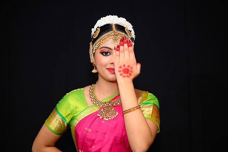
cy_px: 76
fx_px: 443
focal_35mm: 70
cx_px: 114
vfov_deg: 19.5
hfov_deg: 28.8
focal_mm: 70
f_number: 5
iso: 1000
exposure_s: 1/125
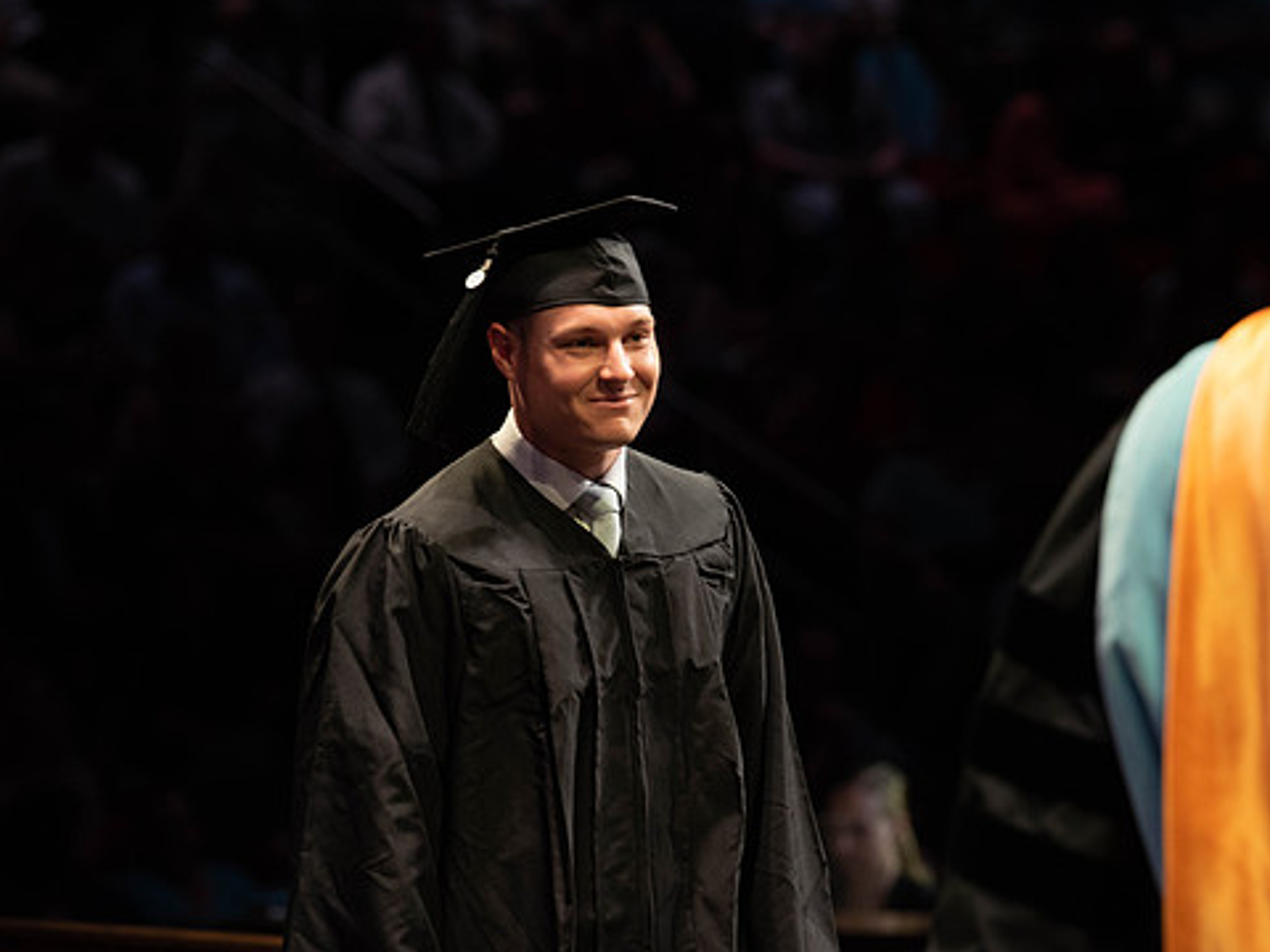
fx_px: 8108
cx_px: 765
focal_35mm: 221
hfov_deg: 9.0
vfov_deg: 6.7
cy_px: 451
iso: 1600
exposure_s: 1/320
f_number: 4.5
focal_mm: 190
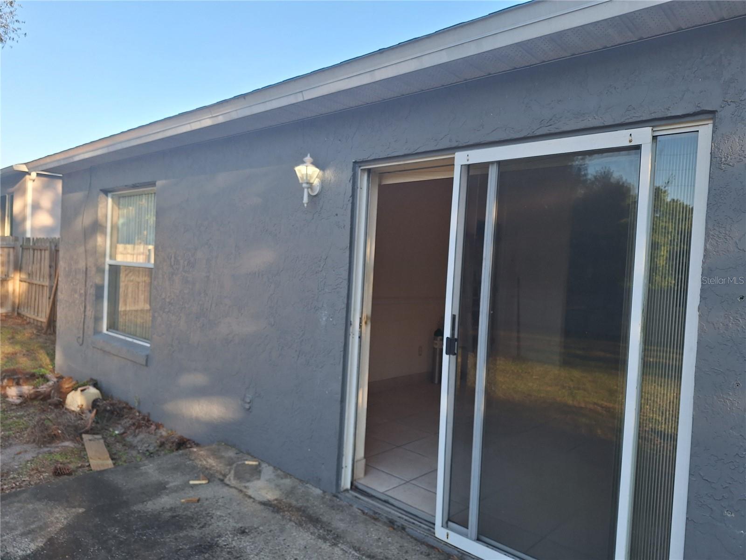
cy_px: 280
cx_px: 373
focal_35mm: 23
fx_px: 496
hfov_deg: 73.9
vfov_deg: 58.9
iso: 40
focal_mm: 5.54
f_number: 1.8
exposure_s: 1/282
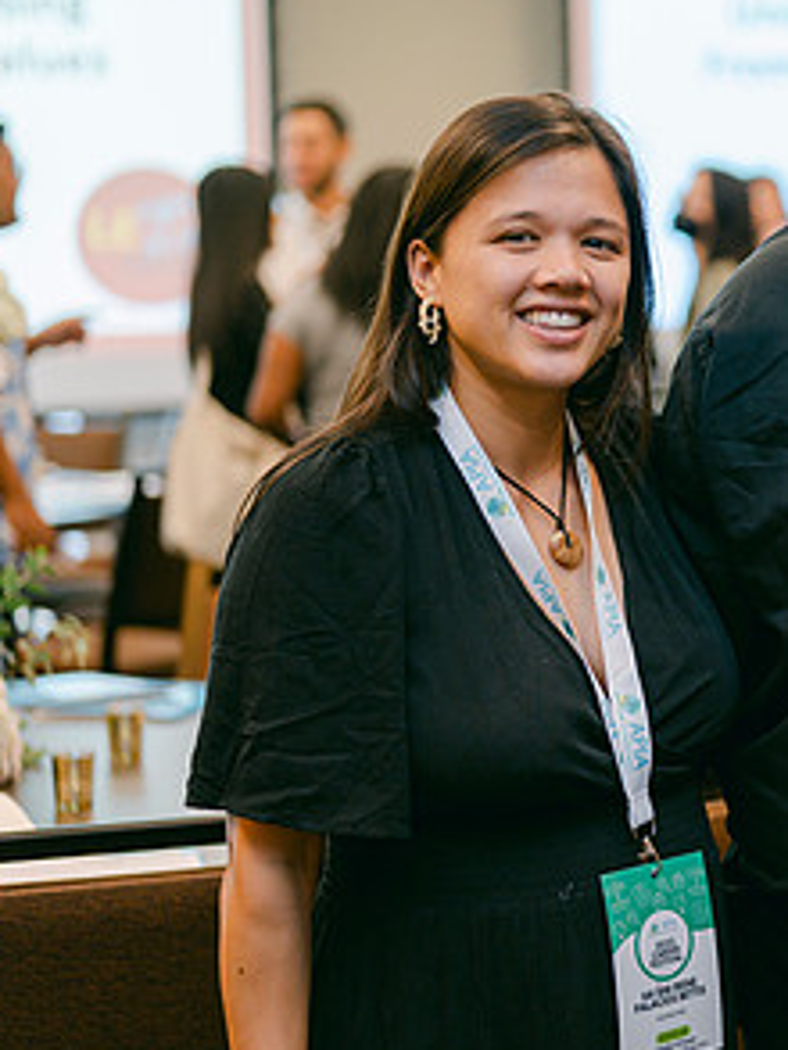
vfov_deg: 20.6
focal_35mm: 95
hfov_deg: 15.1
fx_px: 2881
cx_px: 899
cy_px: 469
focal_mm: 50
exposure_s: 1/125
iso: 500
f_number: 2
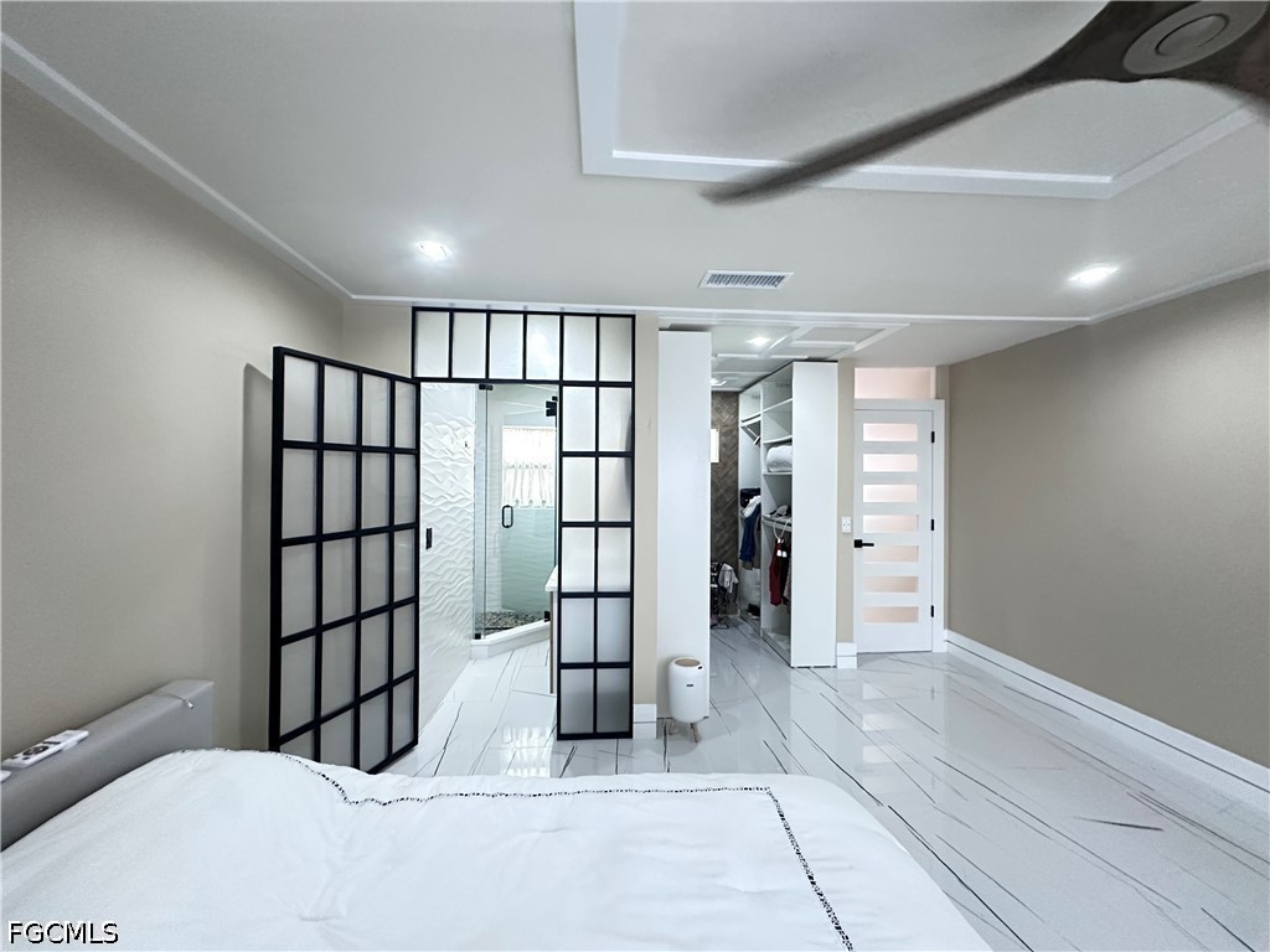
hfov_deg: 102.1
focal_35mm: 14
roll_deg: -0.7
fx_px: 514
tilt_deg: -0.9
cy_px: 476
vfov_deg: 85.7
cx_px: 635
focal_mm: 2.22
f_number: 2.2
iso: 800
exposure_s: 1/60
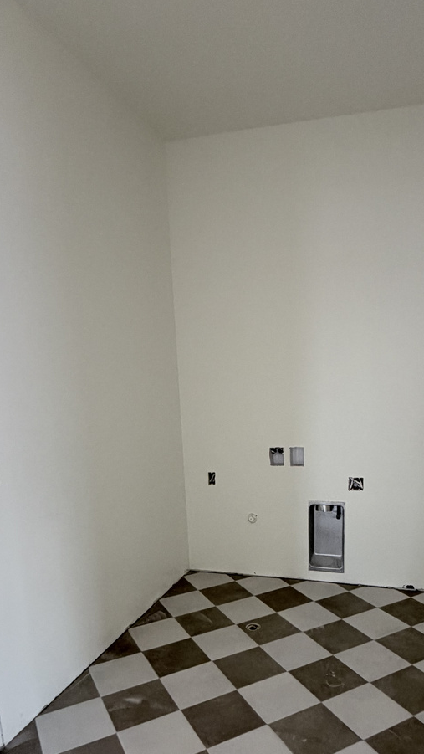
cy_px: 493
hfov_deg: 44.1
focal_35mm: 26
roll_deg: +1.6
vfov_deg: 70.1
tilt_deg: -12.6
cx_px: 263
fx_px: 520
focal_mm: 2.22
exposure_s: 1/102
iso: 320
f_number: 2.2
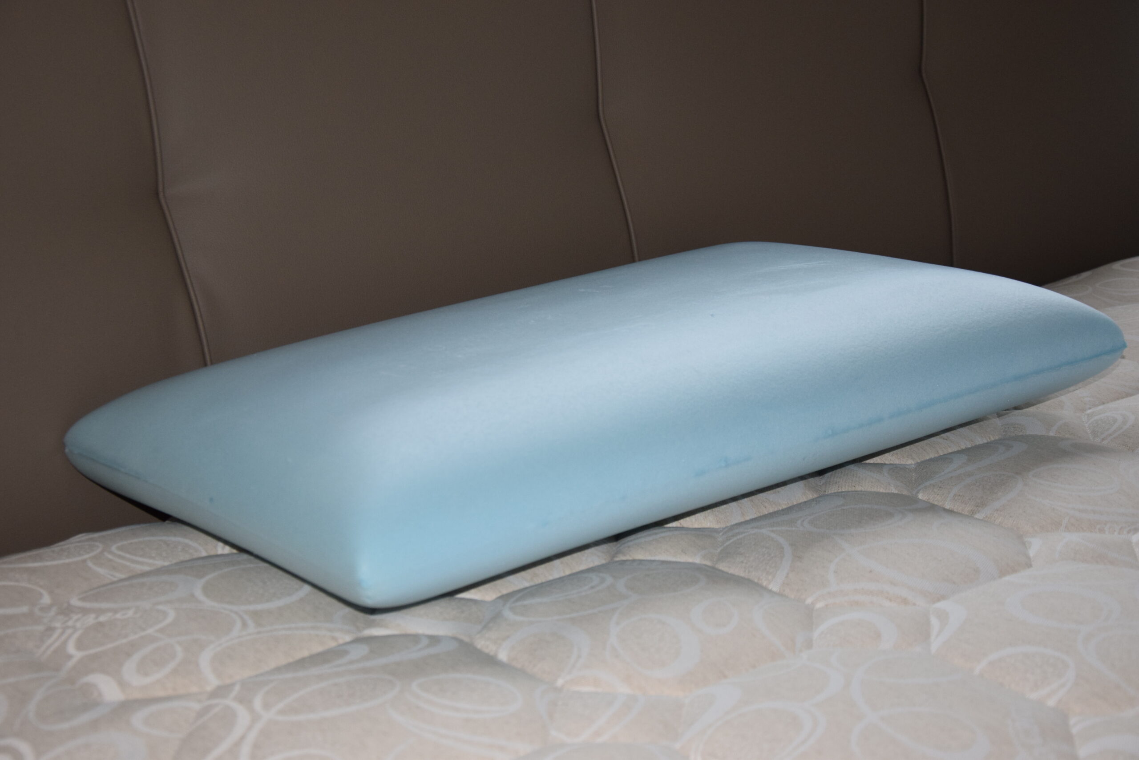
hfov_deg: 33.4
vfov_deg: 22.6
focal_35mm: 60
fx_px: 1899
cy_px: 380
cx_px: 570
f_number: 4.5
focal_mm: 40
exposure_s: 1/80
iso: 800
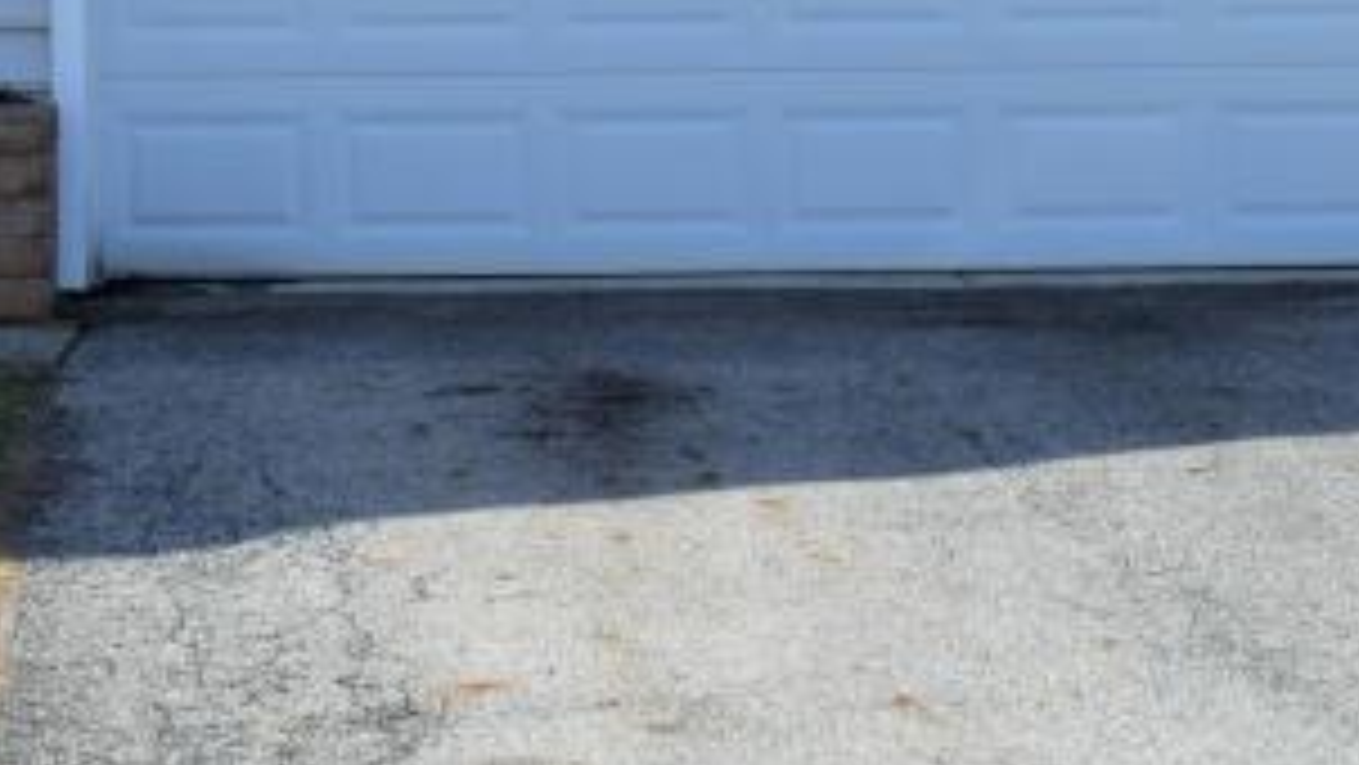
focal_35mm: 132
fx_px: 4757
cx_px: 99
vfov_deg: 8.8
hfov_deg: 16.0
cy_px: -657
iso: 100
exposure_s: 1/200
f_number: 10
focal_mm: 22
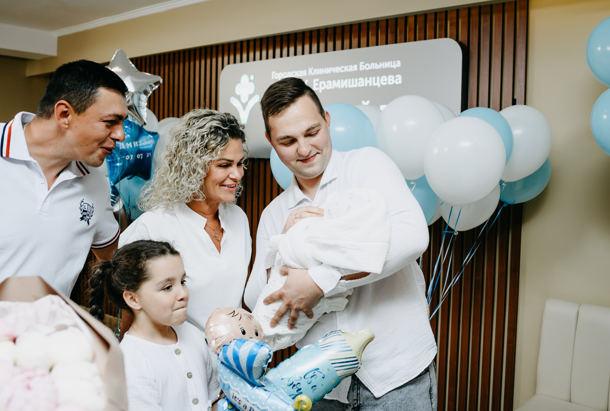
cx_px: 320
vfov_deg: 36.5
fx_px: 621
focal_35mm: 37
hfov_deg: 52.3
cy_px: 198
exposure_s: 1/160
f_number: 4
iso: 160
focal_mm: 35
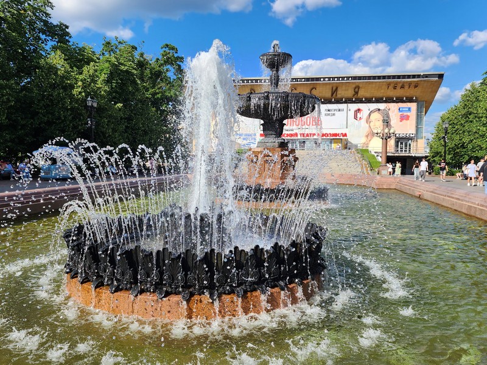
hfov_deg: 73.9
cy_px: 182
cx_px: 244
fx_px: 324
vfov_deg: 58.9
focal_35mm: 23
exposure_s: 1/777
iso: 12
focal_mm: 6.4
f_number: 1.8
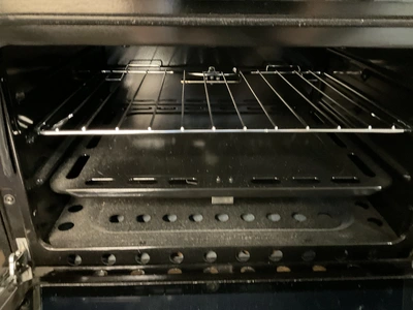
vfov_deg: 48.2
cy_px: 155
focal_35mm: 29
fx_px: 346
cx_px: 206
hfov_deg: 61.7
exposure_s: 1/15
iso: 500
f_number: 1.8
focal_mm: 3
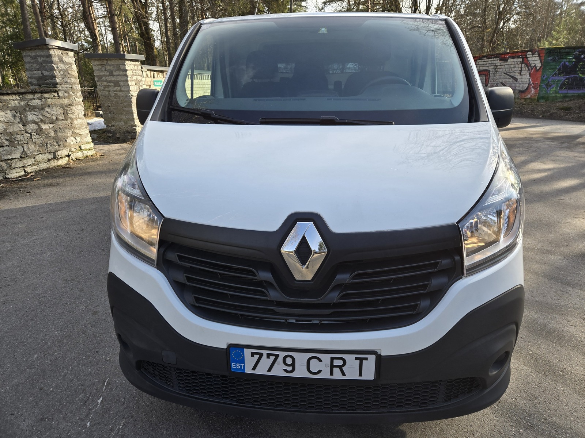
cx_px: 292
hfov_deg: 73.9
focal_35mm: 23
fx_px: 389
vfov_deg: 58.9
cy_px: 219
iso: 80
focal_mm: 5.4
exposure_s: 1/1005
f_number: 1.8
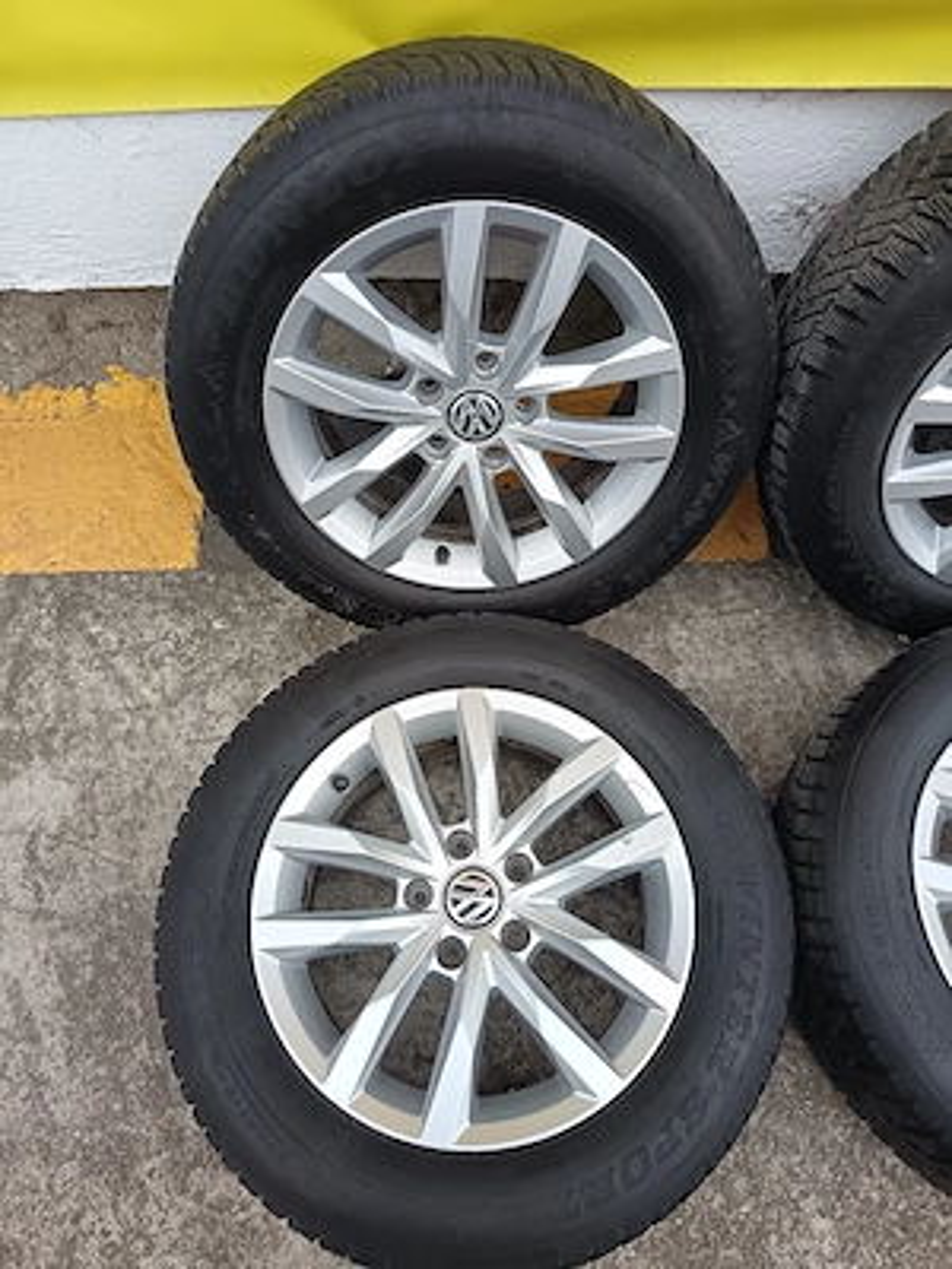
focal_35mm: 24
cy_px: 634
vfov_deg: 71.6
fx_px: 880
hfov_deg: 56.8
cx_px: 476
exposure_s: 1/100
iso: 1018
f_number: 1.75
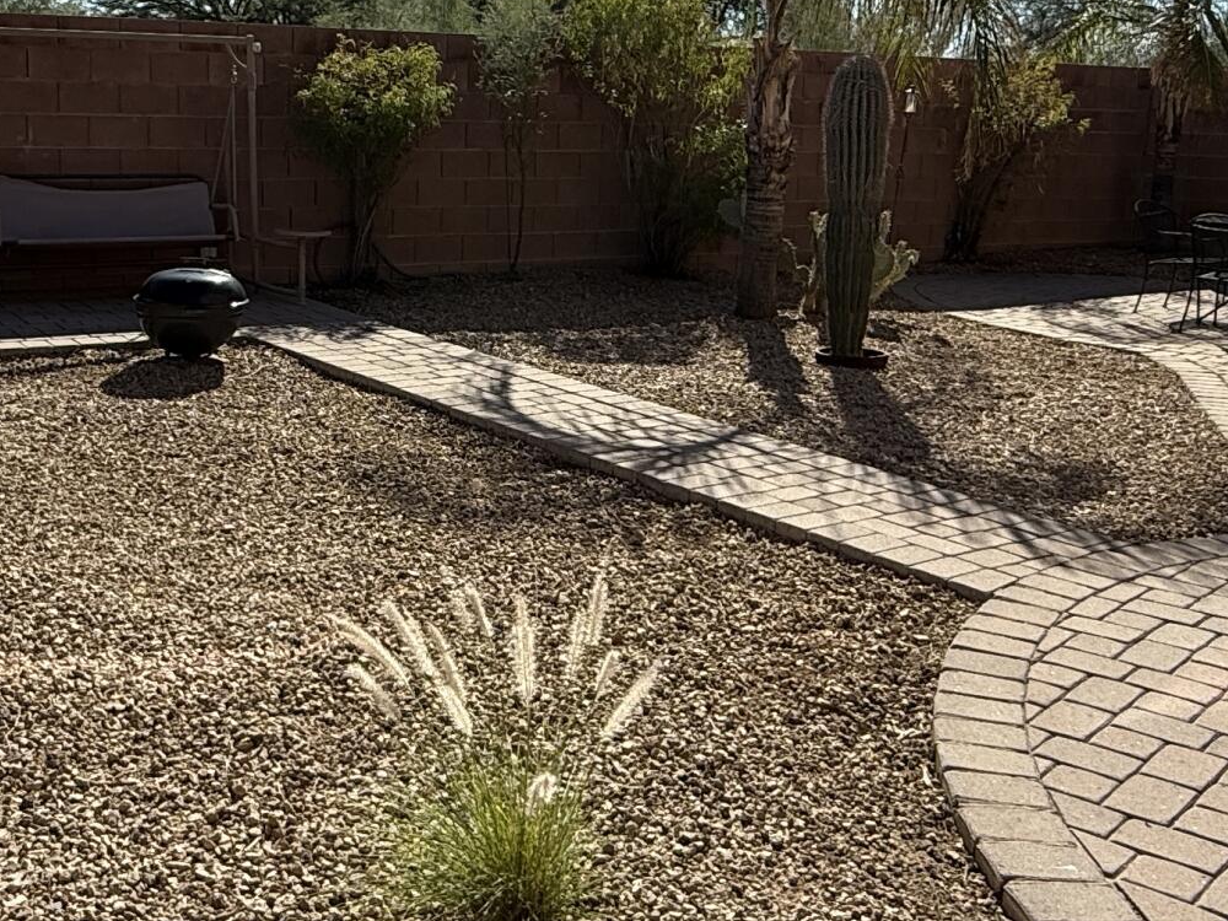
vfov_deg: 34.3
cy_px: 388
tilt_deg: -10.7
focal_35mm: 42
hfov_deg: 44.4
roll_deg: -2.6
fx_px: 1490
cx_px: 458
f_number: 2.2
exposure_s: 1/2024
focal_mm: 2.22
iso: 50
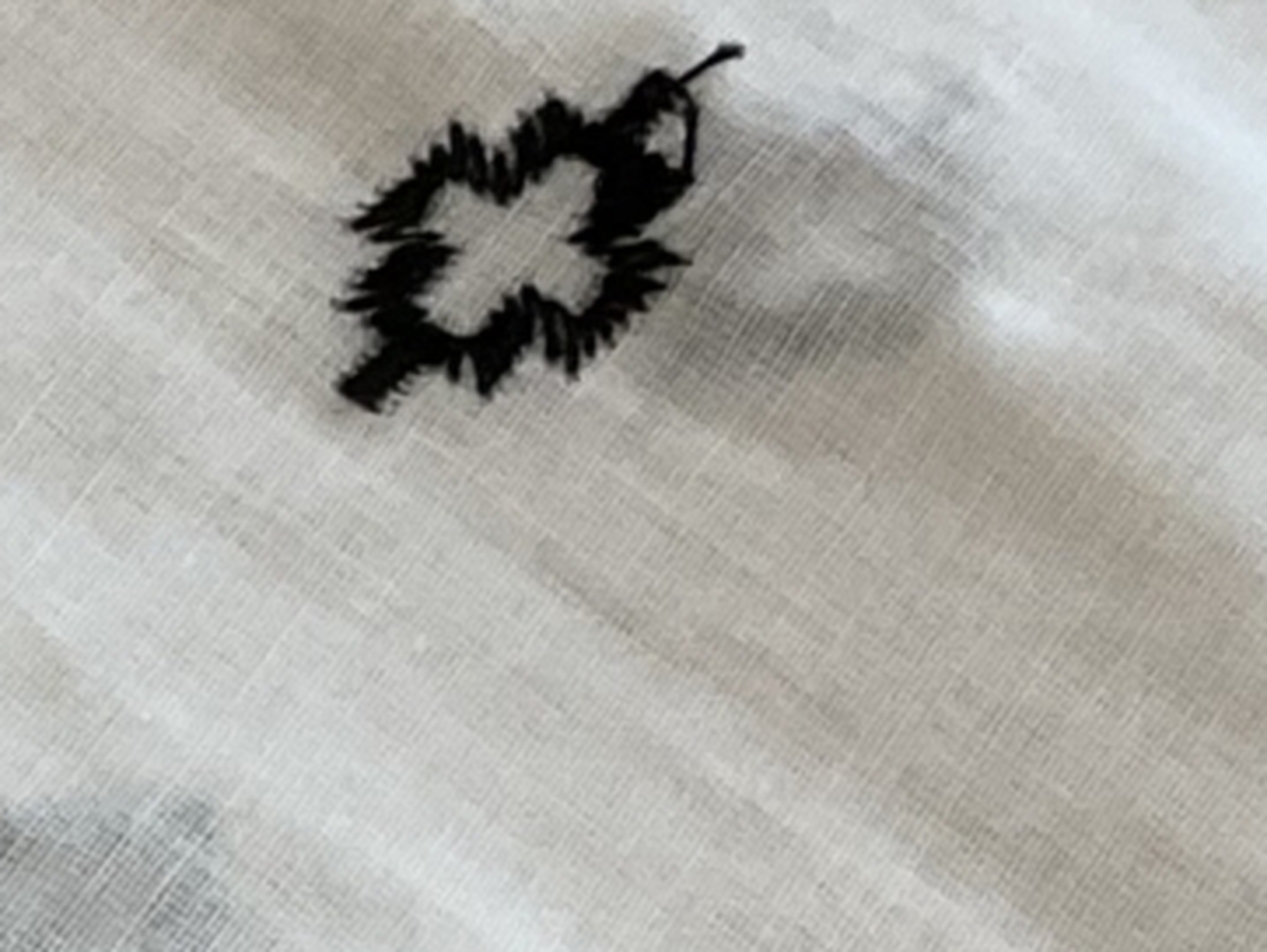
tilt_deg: -54.1
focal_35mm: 205
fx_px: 7508
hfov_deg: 8.6
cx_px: -2054
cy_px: 427
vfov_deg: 7.3
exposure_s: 1/50
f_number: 1.8
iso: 40
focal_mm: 3
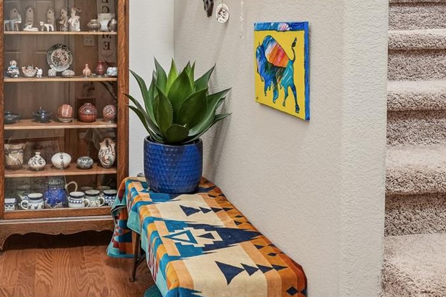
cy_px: 59
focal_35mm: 38
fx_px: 473
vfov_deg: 33.9
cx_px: 110
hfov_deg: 48.5
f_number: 8
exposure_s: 1/30
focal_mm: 11
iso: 500
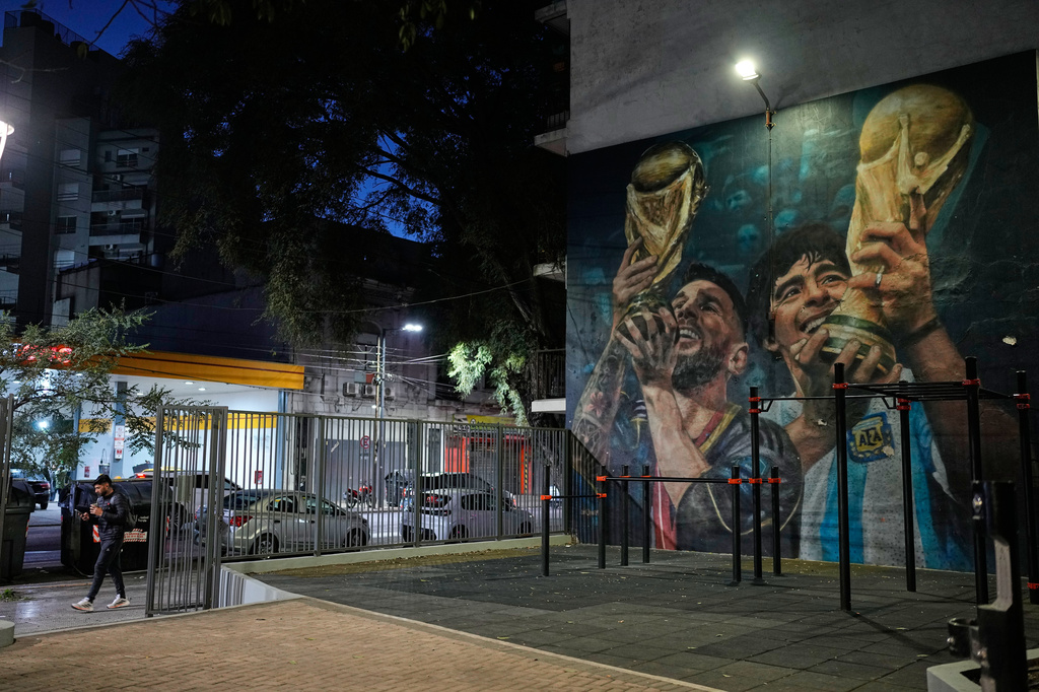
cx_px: 520
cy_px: 346
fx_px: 1010
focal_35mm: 35
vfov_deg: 37.8
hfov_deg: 54.4
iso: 1600
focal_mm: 35
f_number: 1.4
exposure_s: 1/160
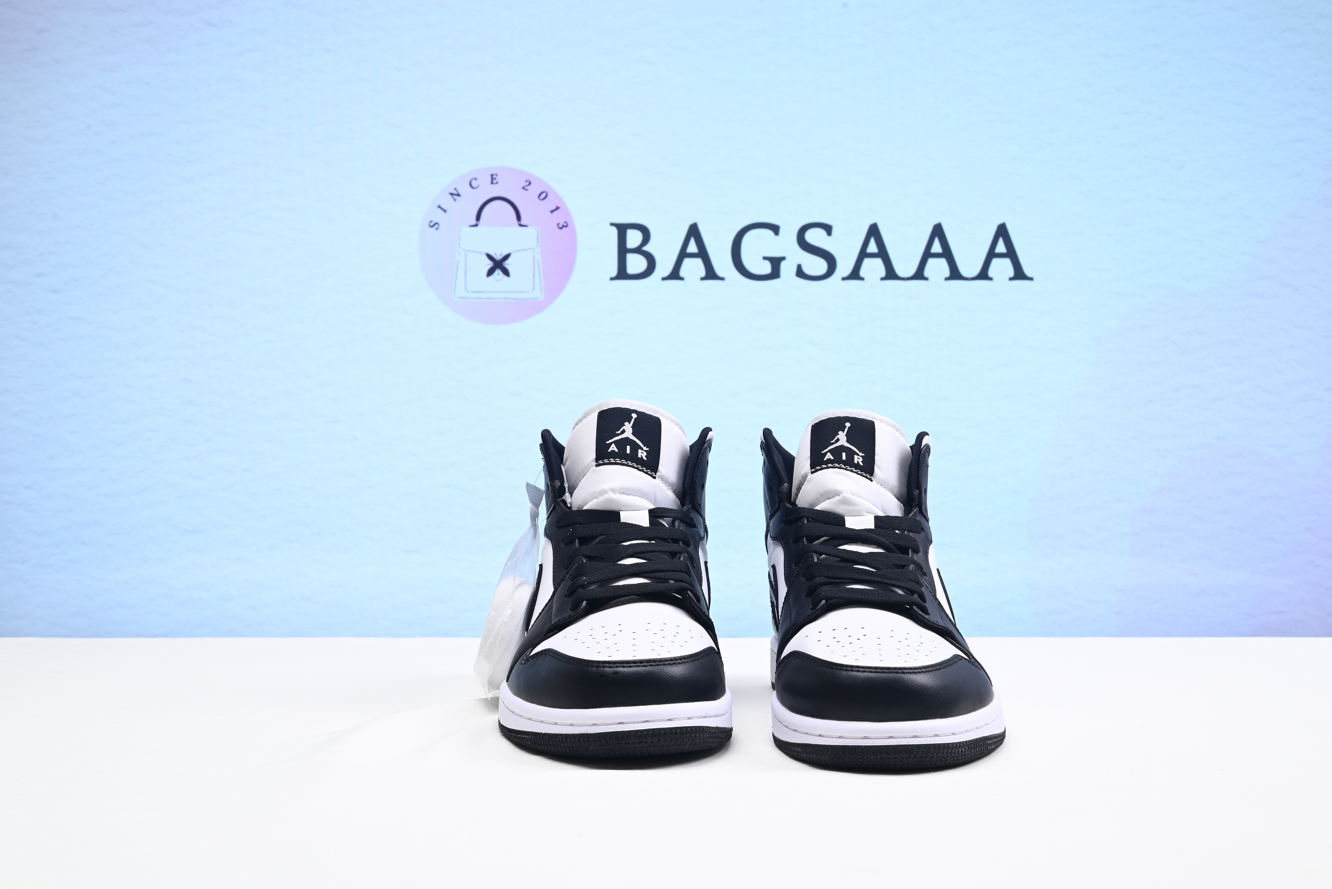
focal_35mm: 39
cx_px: 666
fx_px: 1443
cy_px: 444
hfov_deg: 49.5
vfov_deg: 34.2
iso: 100
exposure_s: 1/2
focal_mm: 39
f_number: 16
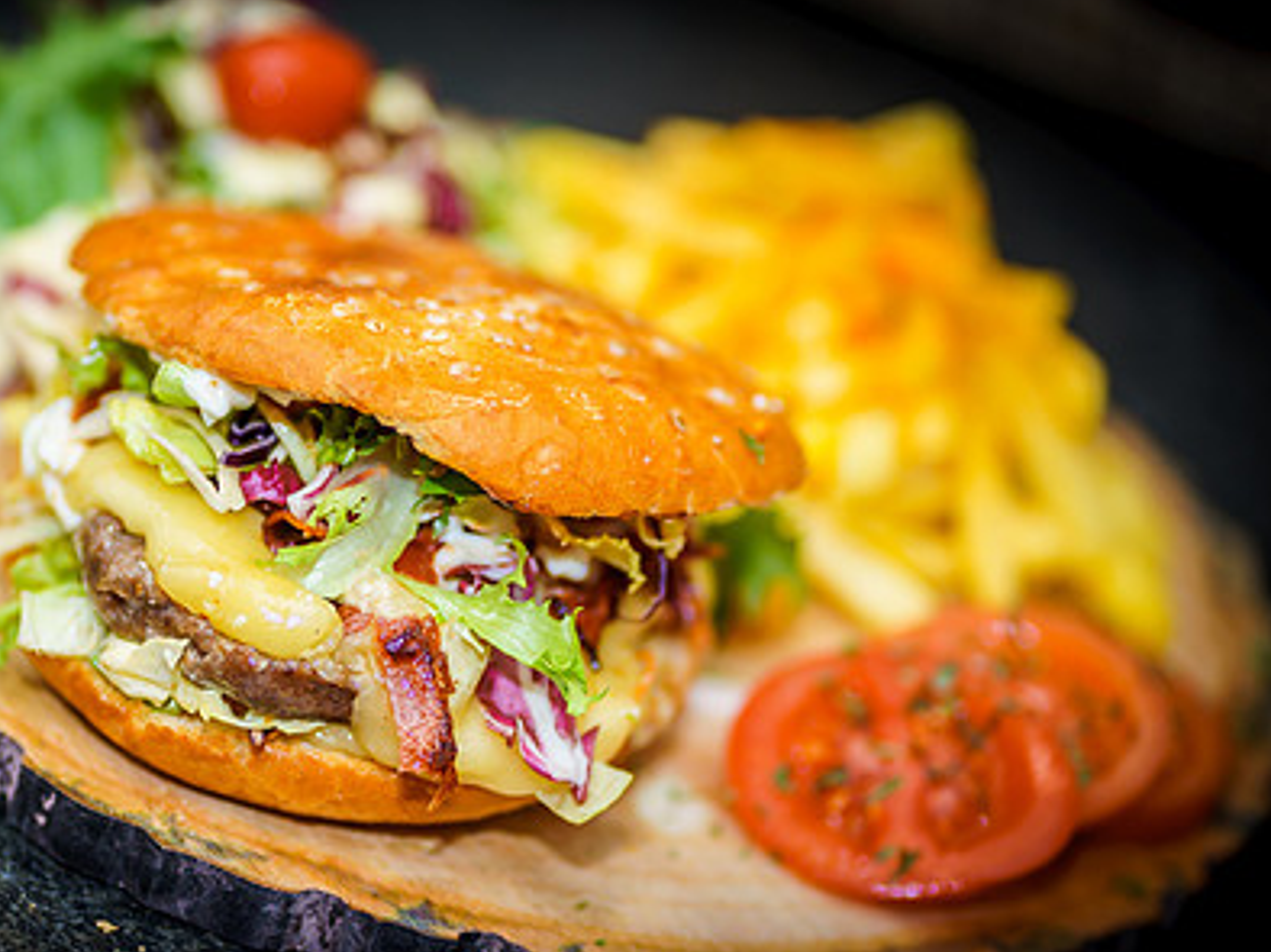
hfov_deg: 16.2
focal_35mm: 121
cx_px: 353
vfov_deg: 12.2
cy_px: 549
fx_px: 4440
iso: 100
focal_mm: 85
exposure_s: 1/80
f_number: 1.8
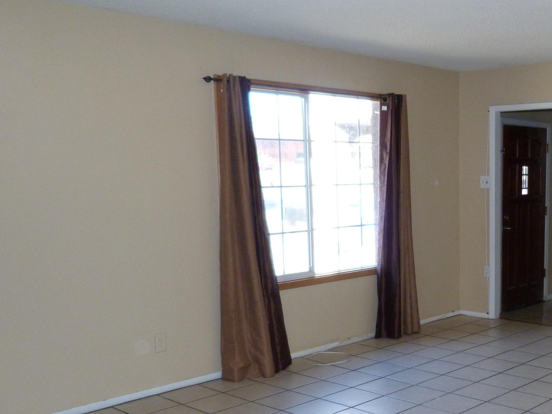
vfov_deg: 33.3
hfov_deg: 41.3
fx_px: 686
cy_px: 280
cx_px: 469
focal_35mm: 43
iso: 200
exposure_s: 1/60
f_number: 2.8
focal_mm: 4.5
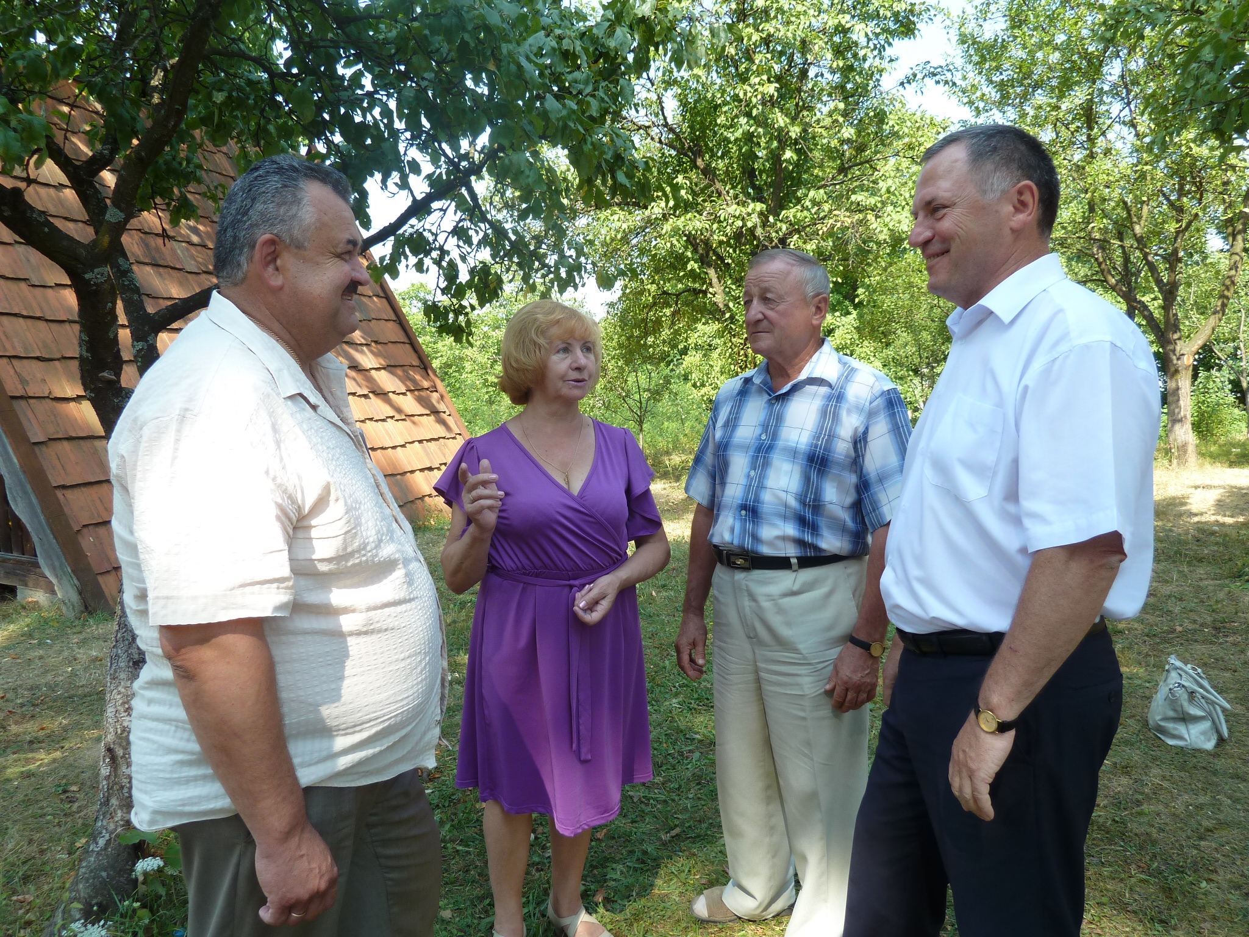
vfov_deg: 54.9
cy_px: 468
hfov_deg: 69.4
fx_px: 902
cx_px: 624
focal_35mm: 25
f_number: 3.3
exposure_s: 1/160
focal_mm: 4.1
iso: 80
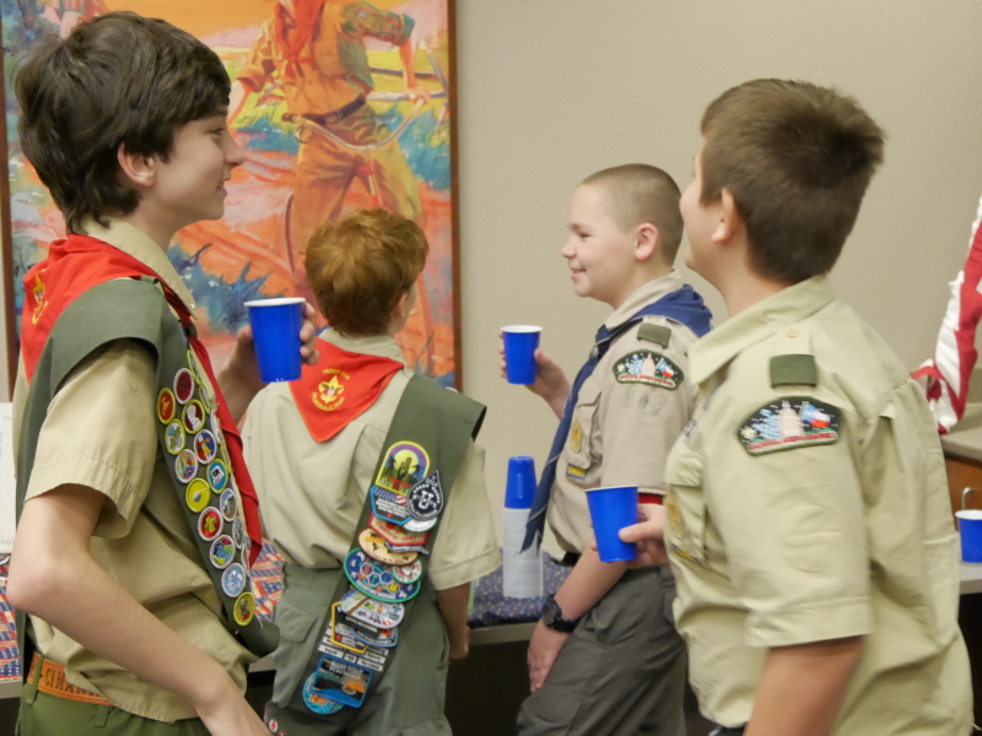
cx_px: 491
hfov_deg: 28.6
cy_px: 368
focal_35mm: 68
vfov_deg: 21.6
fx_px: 1929
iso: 5000
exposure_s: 1/125
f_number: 4.5
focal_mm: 34
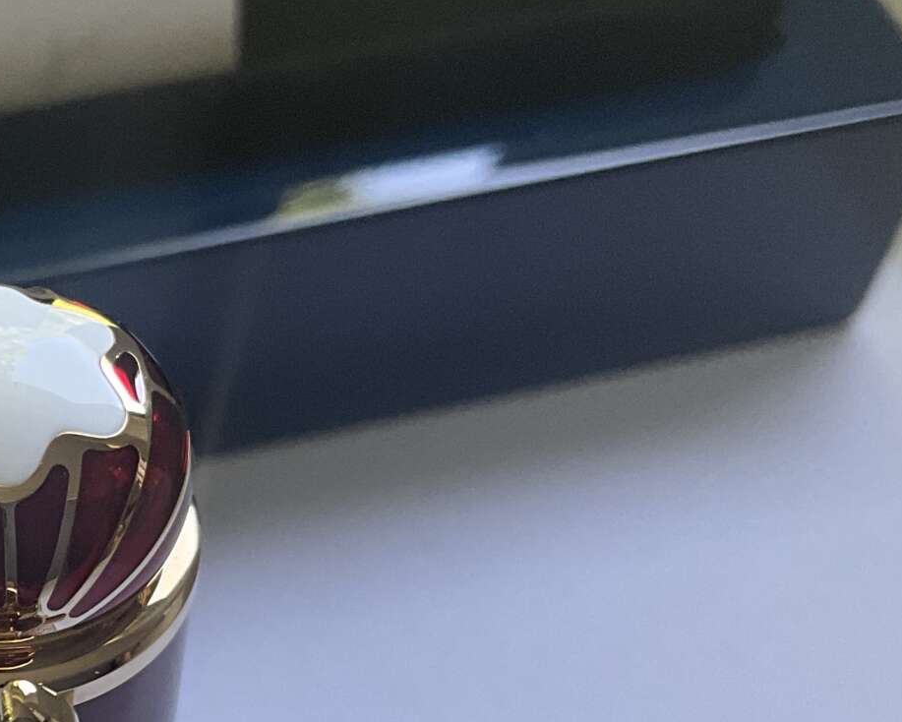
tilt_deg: -55.3
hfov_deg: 22.7
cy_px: 699
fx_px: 2109
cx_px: -90
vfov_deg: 19.0
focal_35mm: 79
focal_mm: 3
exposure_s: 1/122
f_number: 1.8
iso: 64
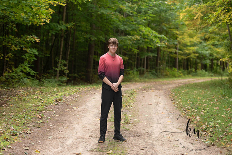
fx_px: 529
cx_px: 116
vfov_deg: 16.7
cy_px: 78
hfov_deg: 24.8
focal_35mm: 82
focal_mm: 82
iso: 500
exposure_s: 1/320
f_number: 2.8
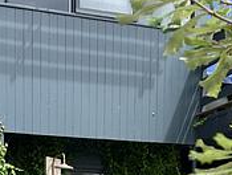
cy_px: 264
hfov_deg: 22.9
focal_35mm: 85
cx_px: 86
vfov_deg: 15.9
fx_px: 571
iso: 80
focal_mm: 6.86
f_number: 1.78
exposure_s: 1/2469
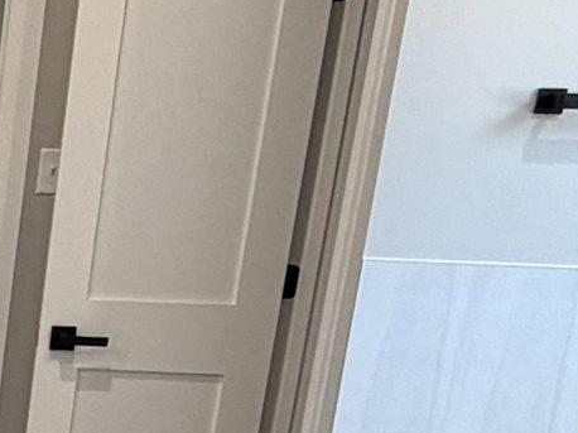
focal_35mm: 94
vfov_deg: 14.7
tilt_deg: -19.0
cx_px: -443
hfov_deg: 17.3
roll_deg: -1.2
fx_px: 1569
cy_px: 643
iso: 200
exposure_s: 1/120
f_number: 2.2
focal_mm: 2.22
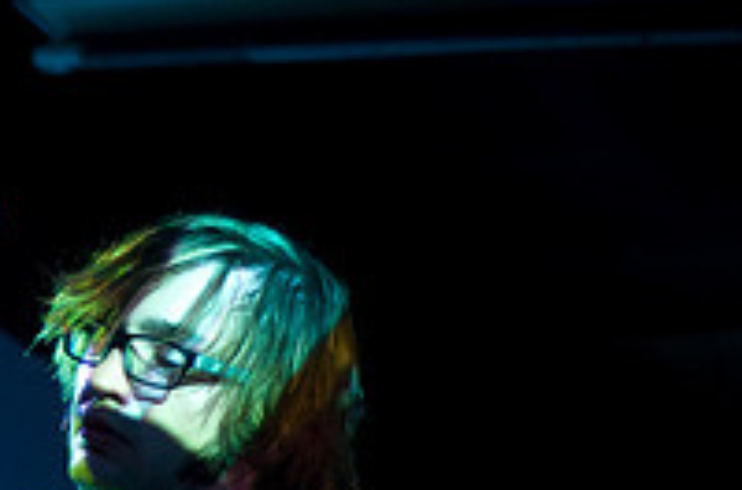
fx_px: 4479
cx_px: -301
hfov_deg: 9.3
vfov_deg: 6.3
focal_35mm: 218
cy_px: 366
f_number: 1.8
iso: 1000
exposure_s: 1/160
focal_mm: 50
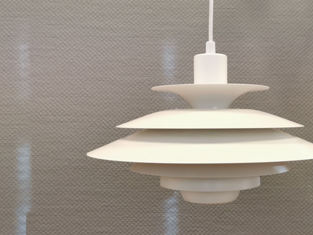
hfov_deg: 39.2
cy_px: 113
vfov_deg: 30.3
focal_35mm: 48
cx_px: 210
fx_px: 434
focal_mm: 5.56
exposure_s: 1/60
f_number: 1.6
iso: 200
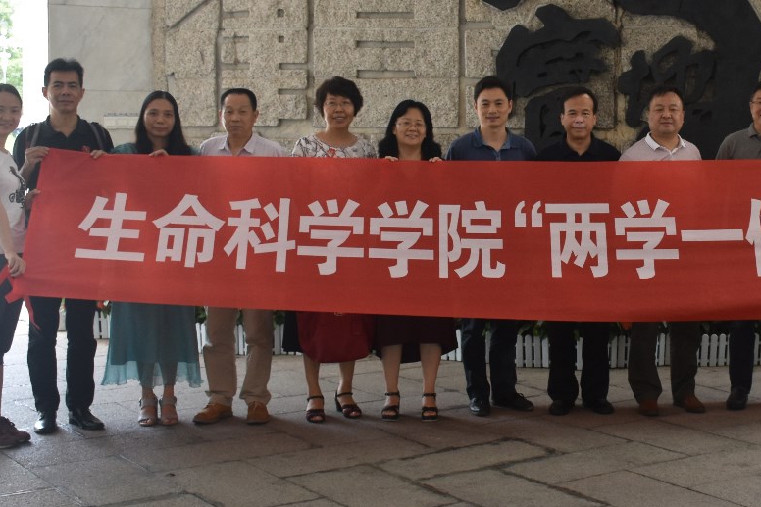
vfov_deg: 20.0
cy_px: 193
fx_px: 1437
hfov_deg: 28.9
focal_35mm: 68
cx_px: 625
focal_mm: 22
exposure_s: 1/160
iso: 400
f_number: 6.3
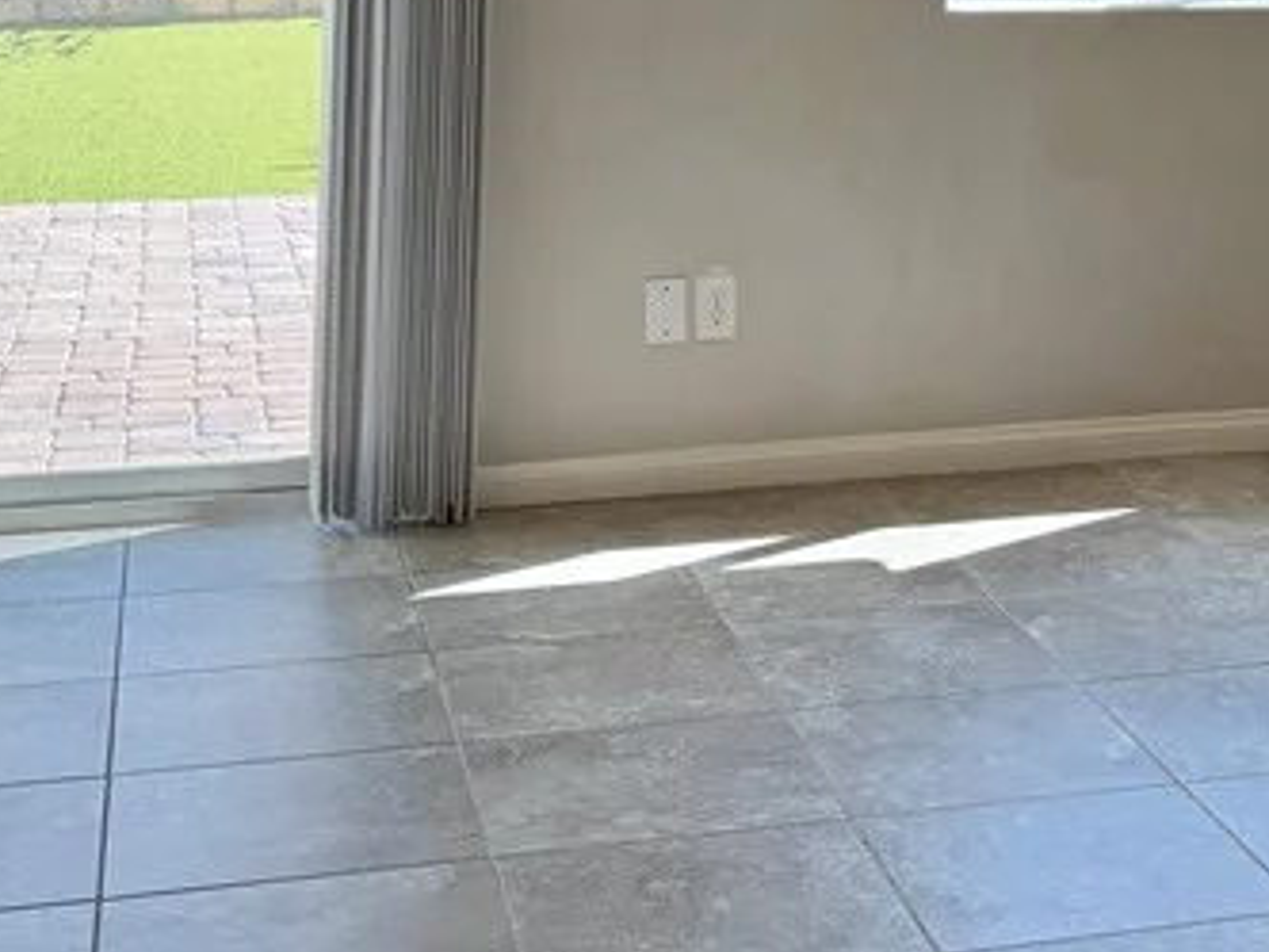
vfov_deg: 18.8
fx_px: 2713
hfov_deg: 25.4
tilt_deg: +0.7
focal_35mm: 74
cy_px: -210
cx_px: 1162
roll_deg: -1.4
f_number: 1.78
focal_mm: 6.76
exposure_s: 1/379
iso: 100
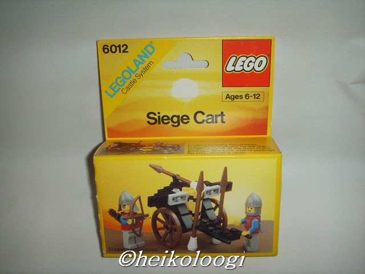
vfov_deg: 36.8
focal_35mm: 39
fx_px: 411
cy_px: 137
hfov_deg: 47.9
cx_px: 182
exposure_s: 1/45
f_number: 3.5
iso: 100
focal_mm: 6.6
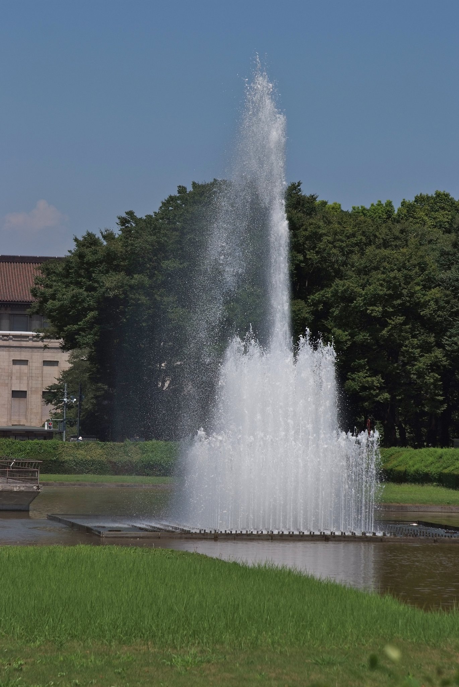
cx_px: 230
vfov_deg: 18.1
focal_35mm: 113
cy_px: 344
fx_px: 2156
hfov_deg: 12.2
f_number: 7.1
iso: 100
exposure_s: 1/1000
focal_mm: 75
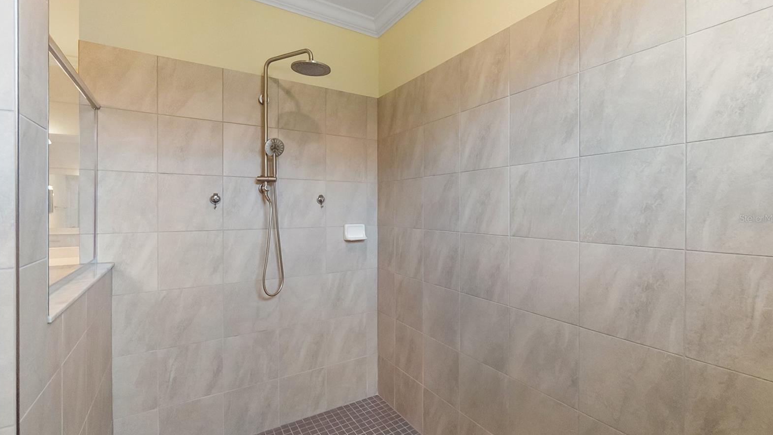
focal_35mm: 16
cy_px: 218
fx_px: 328
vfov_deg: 67.1
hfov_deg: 99.4
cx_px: 390
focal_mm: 10
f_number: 4
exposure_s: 1/250
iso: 1250
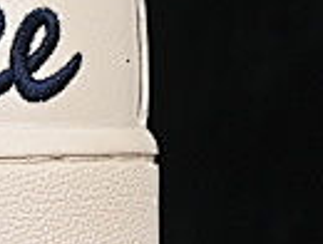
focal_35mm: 597
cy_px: -149
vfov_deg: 2.5
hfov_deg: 3.2
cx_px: -755
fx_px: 5581
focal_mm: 50
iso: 160
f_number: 8
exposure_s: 1/80
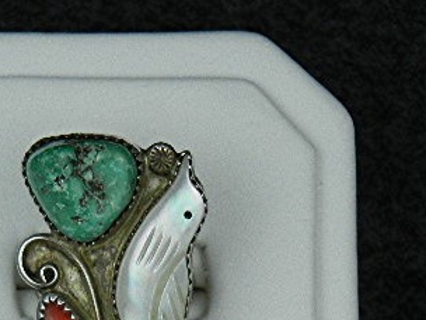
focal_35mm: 244
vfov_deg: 6.1
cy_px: 289
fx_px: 3003
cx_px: 106
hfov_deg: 8.1
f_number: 4.6
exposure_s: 1/24.3
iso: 400
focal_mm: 20.9
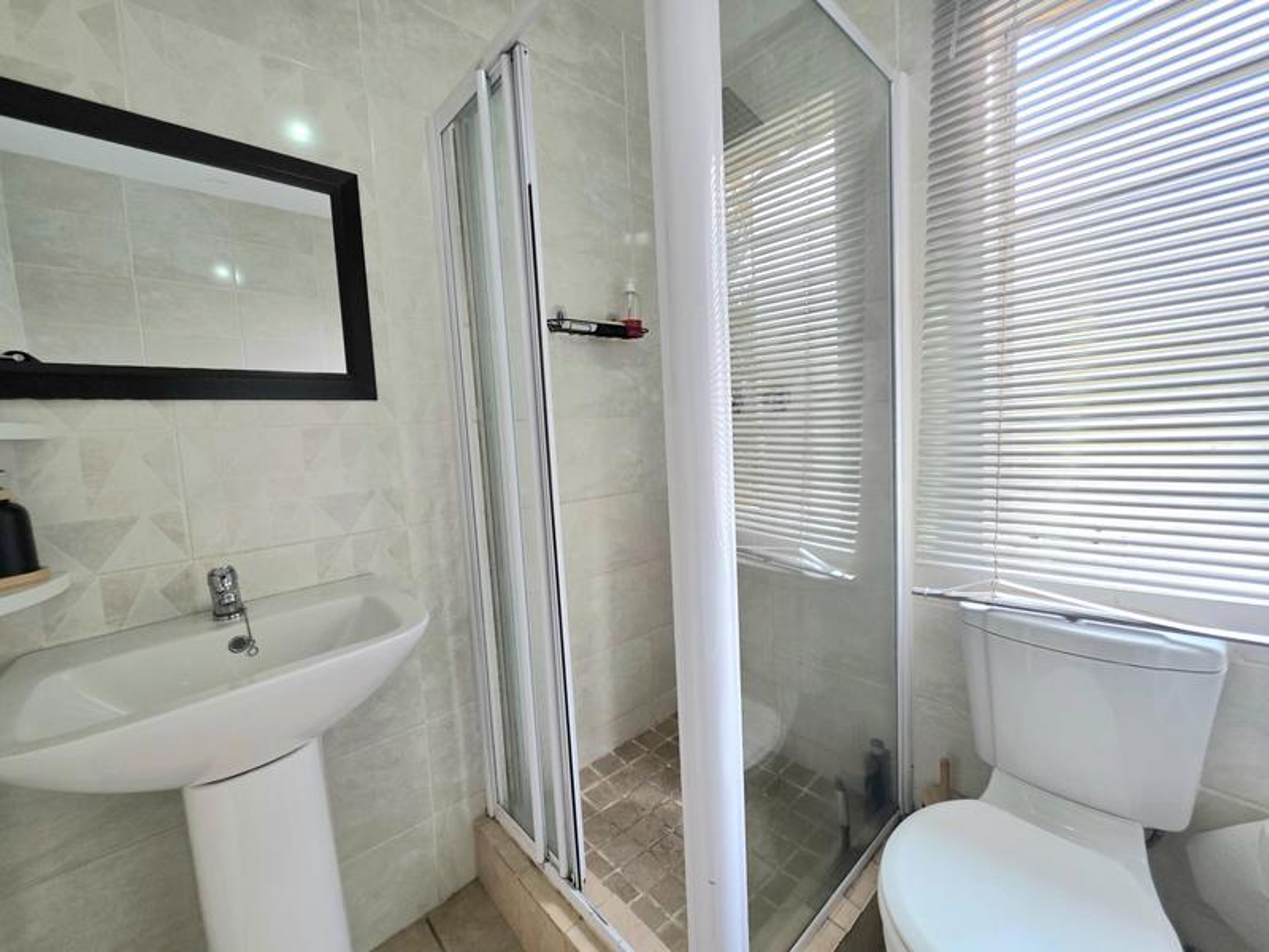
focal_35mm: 13
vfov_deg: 89.9
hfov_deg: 106.2
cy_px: 476
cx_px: 634
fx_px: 477
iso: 100
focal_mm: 2.2
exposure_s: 1/101
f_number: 1.9
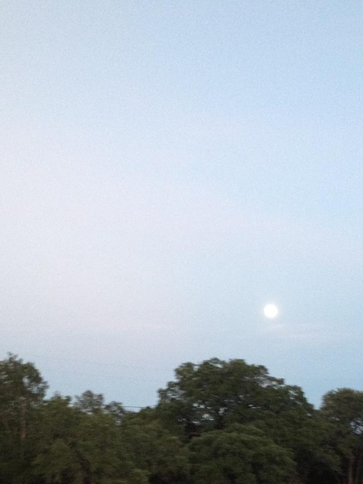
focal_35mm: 63
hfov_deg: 23.2
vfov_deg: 29.7
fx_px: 881
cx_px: 246
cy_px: 416
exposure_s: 1/20
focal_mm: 4.28
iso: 200
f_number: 2.4
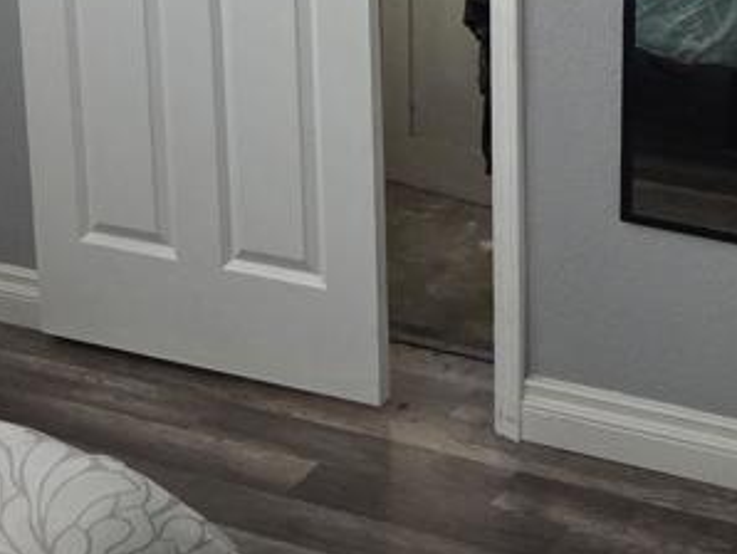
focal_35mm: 79
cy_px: -190
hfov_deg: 24.0
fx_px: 1683
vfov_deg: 17.4
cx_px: 663
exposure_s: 1/120
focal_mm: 5.4
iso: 1600
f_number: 1.8
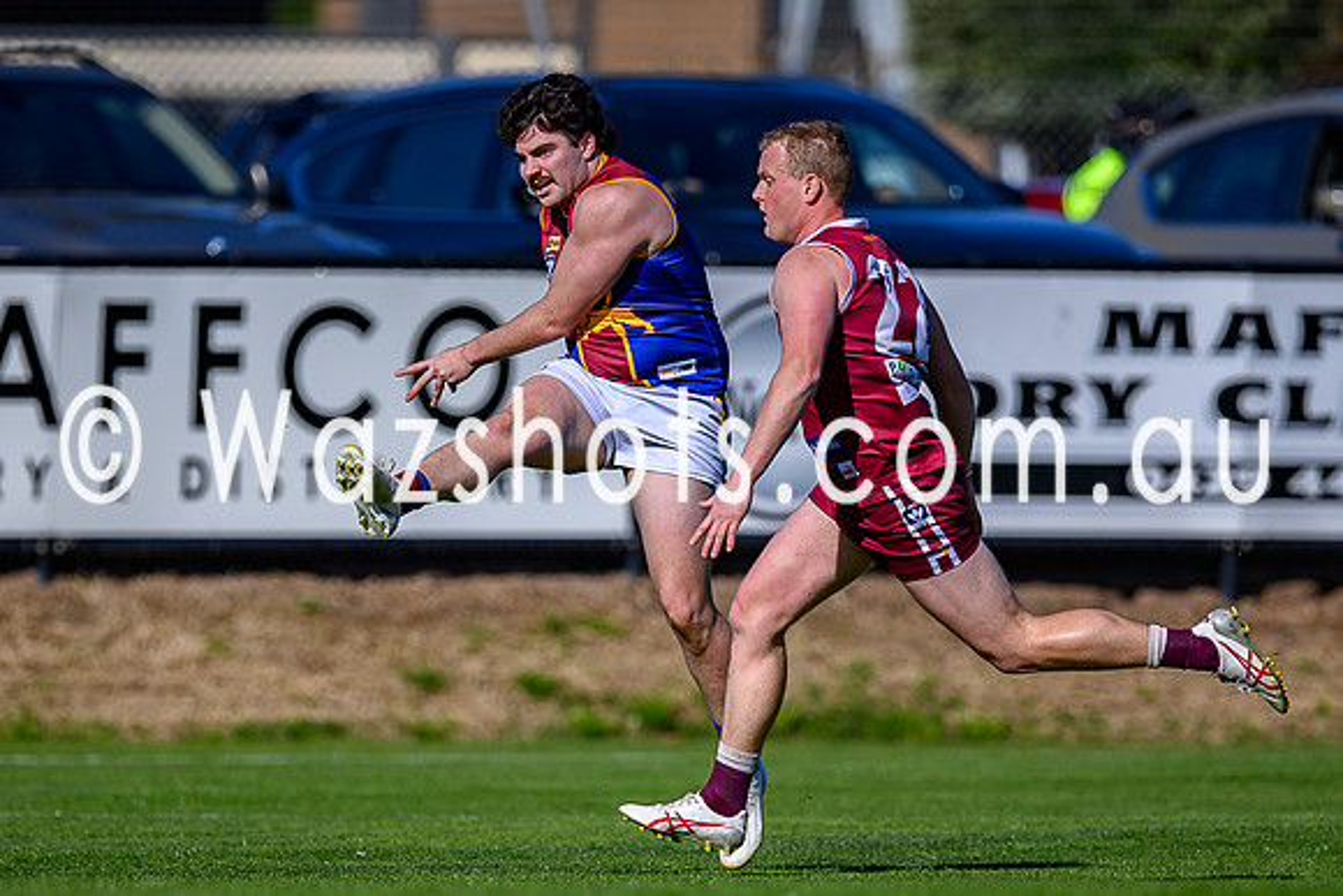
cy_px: 570
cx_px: 631
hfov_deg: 2.3
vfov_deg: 1.5
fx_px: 33444
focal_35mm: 896
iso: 180
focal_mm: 500
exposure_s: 1/3200
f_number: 4
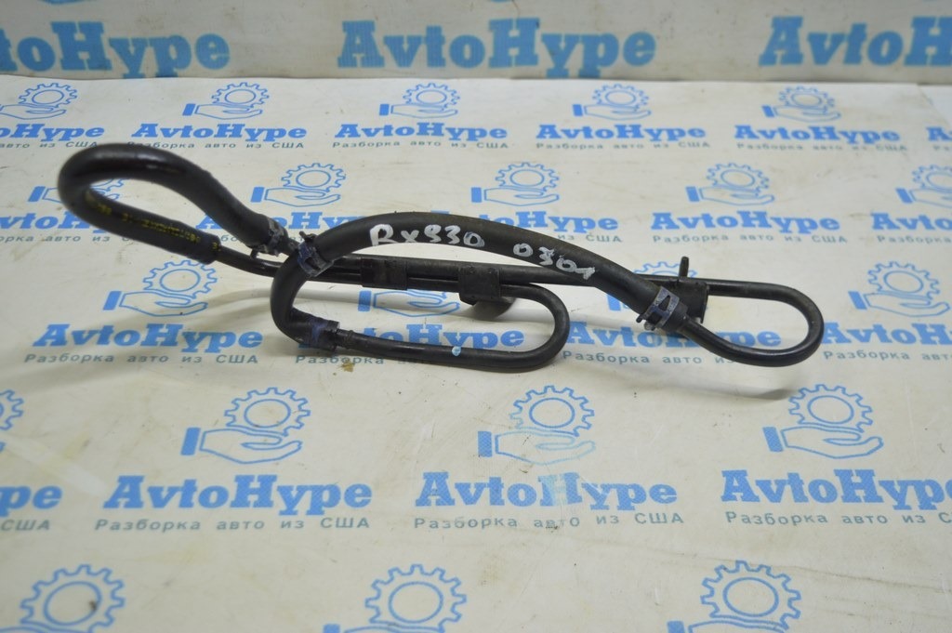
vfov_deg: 30.8
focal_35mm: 44
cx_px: 476
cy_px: 316
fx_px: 1149
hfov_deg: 45.0
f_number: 4.2
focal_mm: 29
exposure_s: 1/50
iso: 400
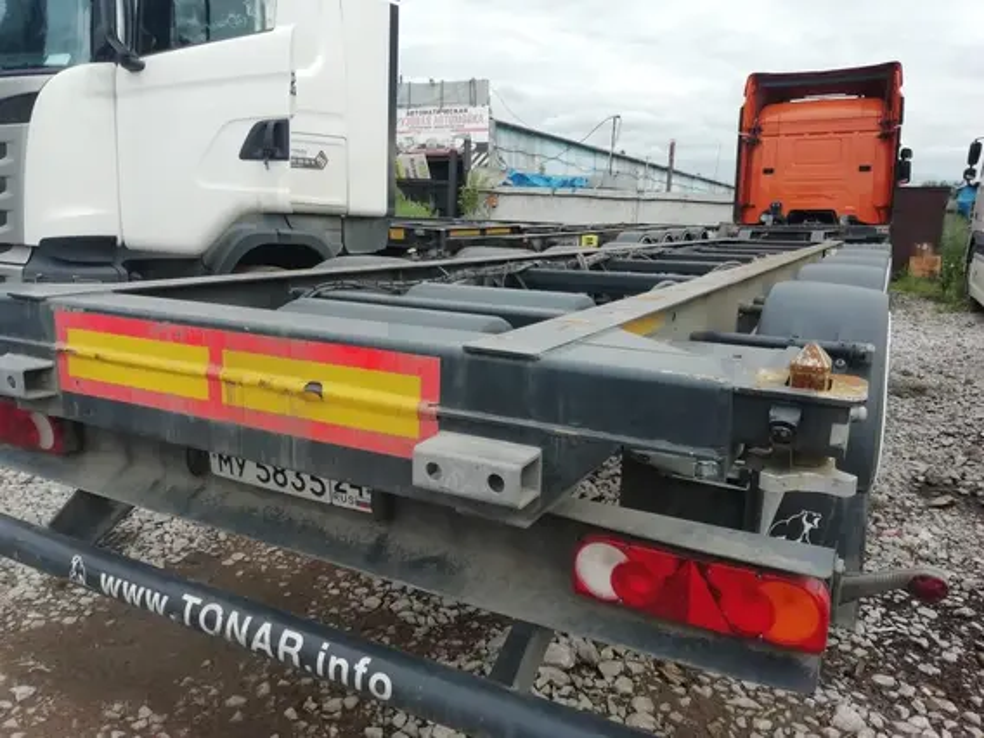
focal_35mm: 26
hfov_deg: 67.3
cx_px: 492
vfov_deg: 53.1
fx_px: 739
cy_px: 369
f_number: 2.2
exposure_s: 1/781
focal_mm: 3.46
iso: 50
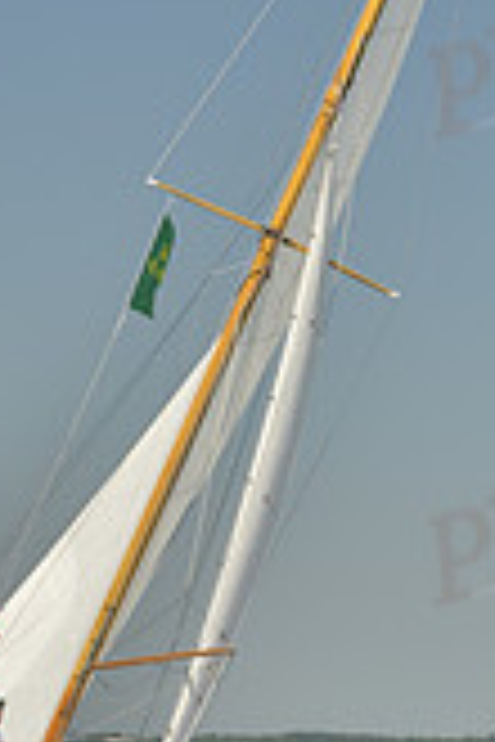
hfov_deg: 4.8
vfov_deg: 7.1
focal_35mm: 289
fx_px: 5960
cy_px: 319
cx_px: 196
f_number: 6.3
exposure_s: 1/800
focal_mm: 82
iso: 280
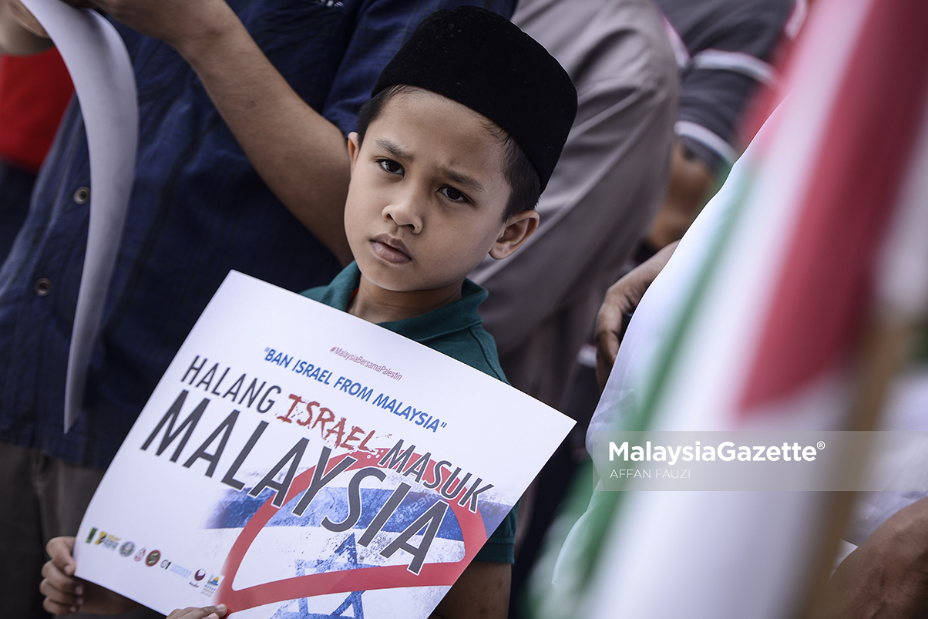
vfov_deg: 10.2
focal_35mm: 135
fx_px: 3480
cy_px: 310
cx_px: 464
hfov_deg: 15.2
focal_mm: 135
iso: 125
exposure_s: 1/800
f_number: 2.8
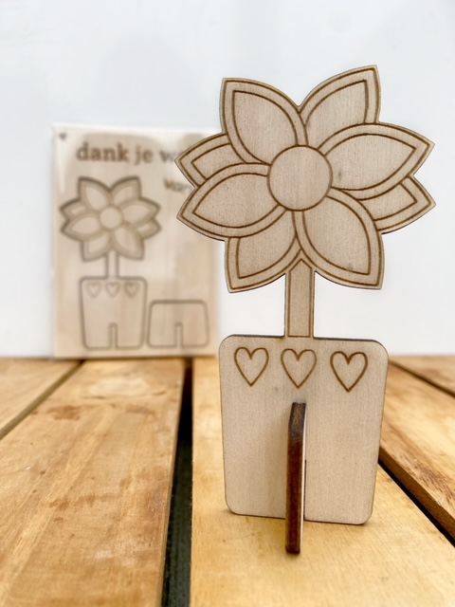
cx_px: 228
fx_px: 456
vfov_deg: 67.3
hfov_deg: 53.1
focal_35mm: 26
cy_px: 304
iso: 32
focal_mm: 4.25
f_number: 1.8
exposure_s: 1/942
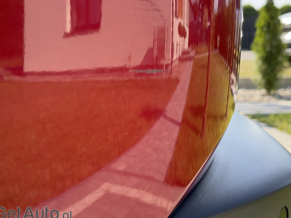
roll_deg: -0.2
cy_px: 86
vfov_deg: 24.0
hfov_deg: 31.7
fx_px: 513
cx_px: 162
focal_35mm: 61
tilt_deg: -6.0
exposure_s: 1/522
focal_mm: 6.76
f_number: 1.78
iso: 64
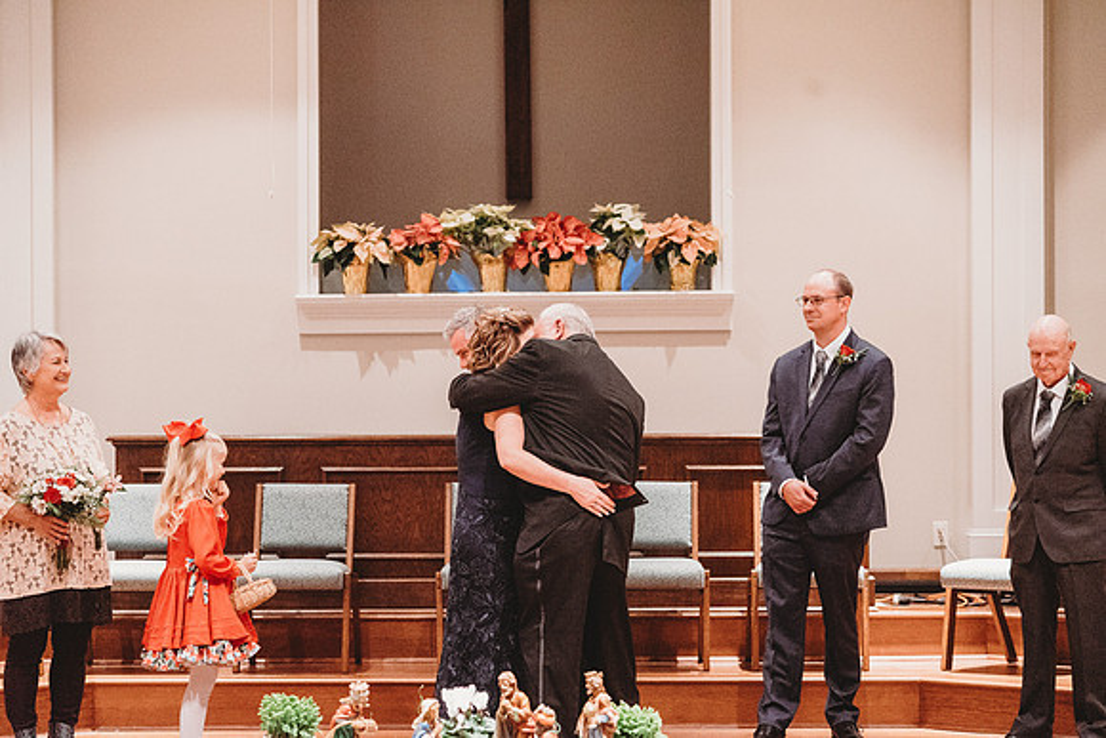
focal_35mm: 120
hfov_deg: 17.1
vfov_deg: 11.4
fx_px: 3687
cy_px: 369
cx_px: 553
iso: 8000
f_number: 4
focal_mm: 120
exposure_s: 1/200
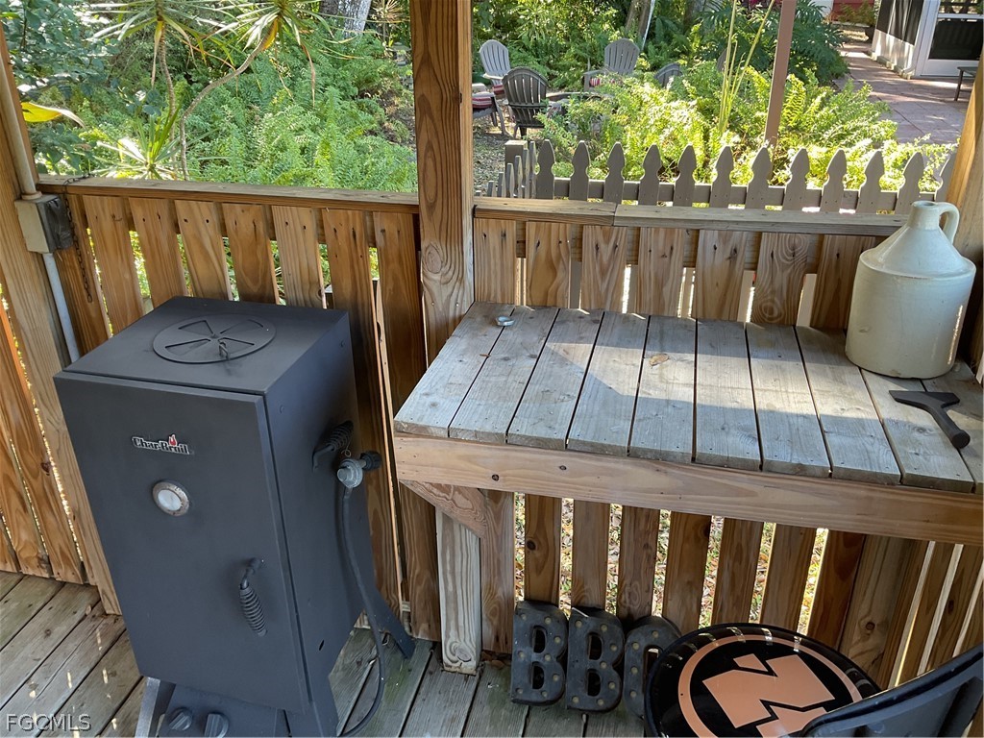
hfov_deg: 61.7
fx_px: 824
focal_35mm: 29
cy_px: 369
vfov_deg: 48.2
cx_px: 492
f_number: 1.8
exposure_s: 1/60
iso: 32
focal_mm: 3
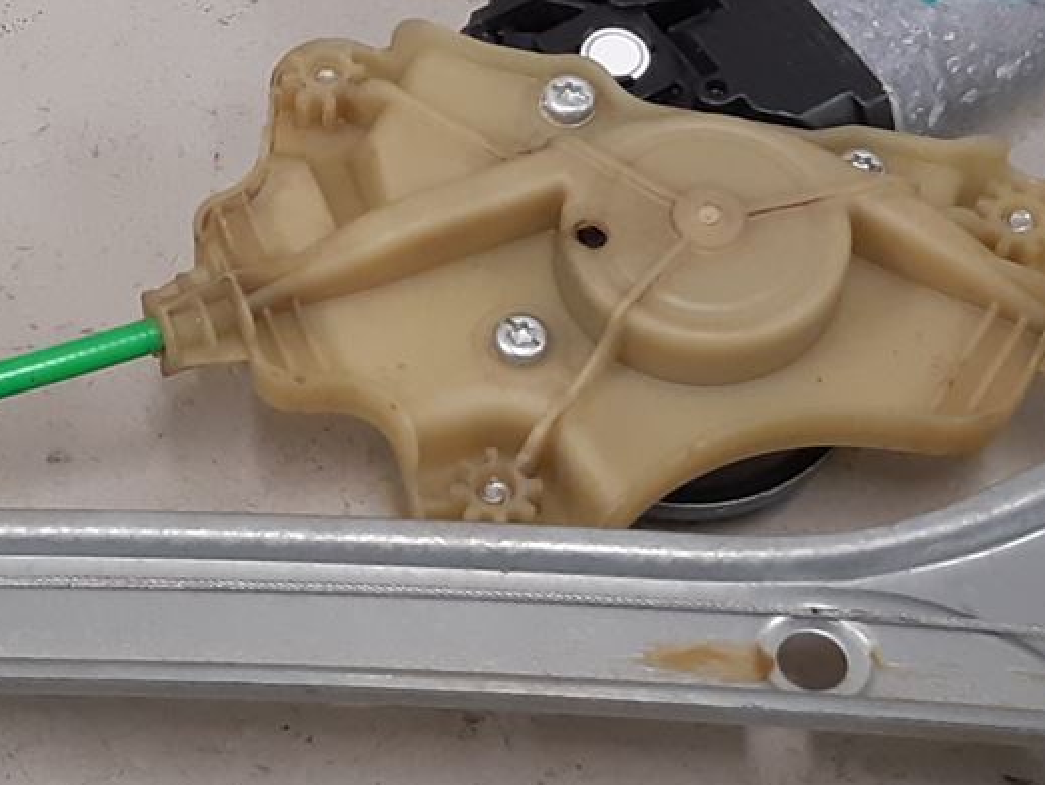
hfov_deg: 19.1
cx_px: 242
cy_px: 479
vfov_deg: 14.5
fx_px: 3081
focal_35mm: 102
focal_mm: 3.93
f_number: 1.7
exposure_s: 1/50
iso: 125
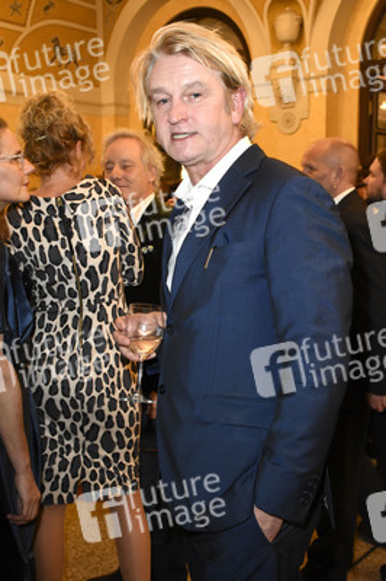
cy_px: 290
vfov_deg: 41.1
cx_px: 193
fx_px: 773
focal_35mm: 48
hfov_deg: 28.0
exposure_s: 1/60
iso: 3200
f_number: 6.3
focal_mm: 32
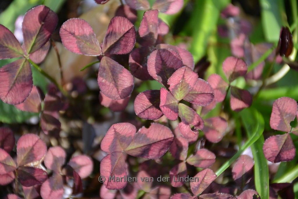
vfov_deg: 6.5
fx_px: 1738
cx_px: 149
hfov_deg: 9.8
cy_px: 100
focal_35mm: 210
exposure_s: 1/250
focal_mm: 140
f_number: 5.6
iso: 400
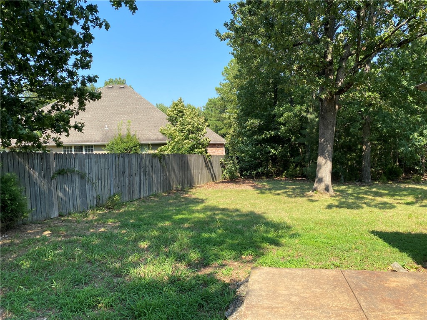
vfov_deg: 53.1
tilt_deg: -2.6
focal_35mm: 26
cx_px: 214
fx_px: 321
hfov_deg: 67.3
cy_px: 160
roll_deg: +1.5
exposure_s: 1/1043
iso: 32
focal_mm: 4.25
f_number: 1.8
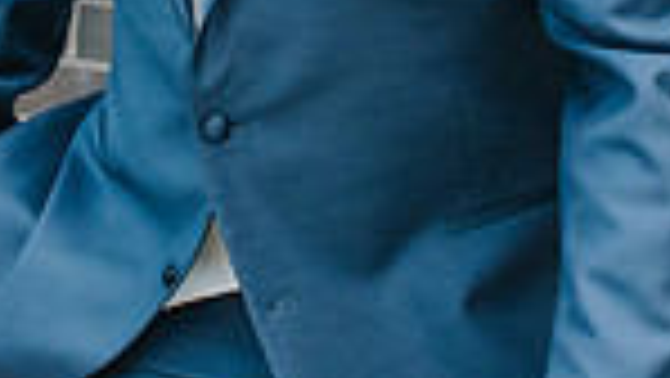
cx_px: 215
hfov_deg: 13.4
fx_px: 2844
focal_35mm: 160
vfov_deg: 7.3
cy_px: -336
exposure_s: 1/2000
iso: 3600
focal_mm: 35
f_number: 4
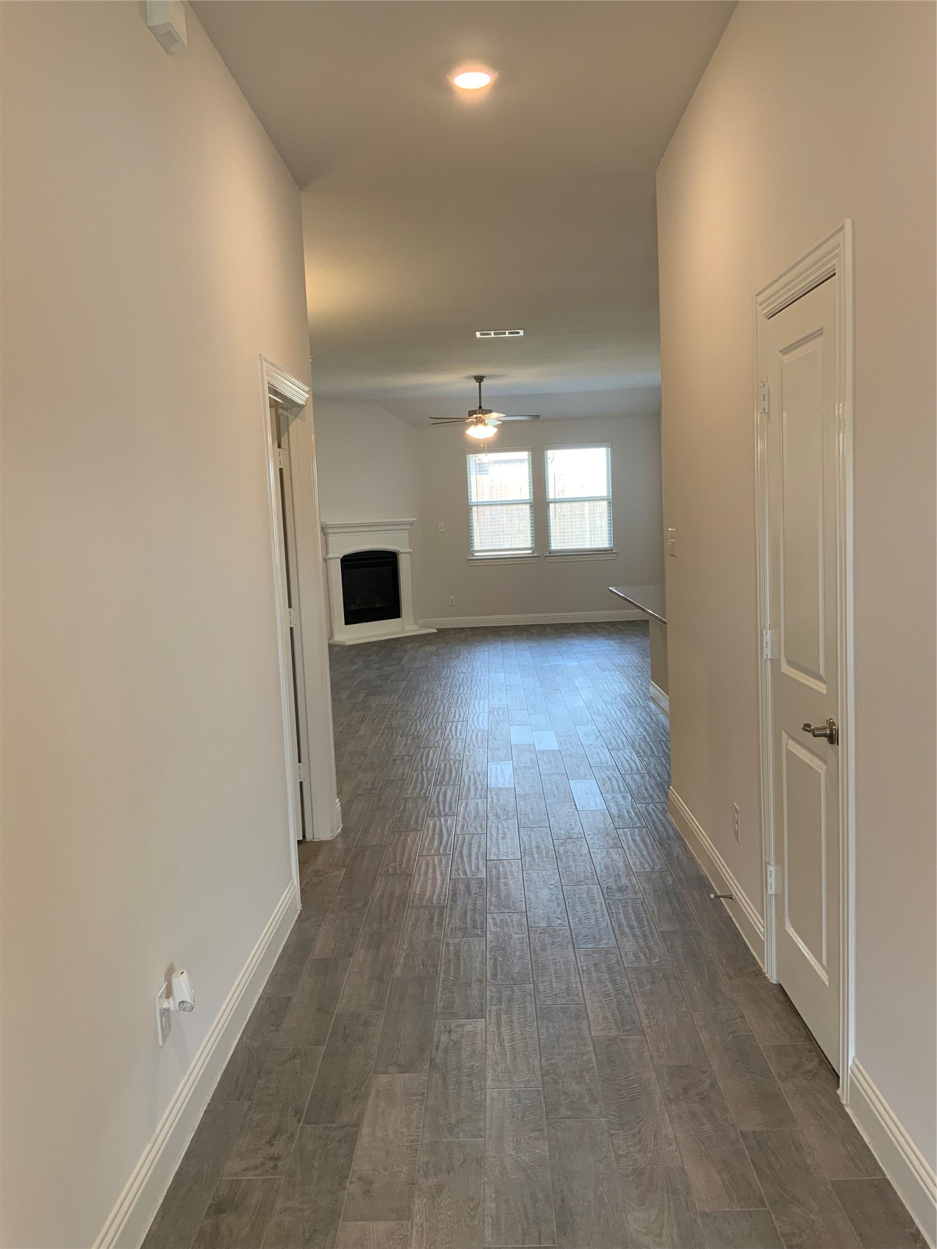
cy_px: 624
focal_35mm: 29
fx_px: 1047
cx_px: 468
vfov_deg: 61.7
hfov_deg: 48.2
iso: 50
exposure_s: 1/60
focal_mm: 3
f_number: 1.8
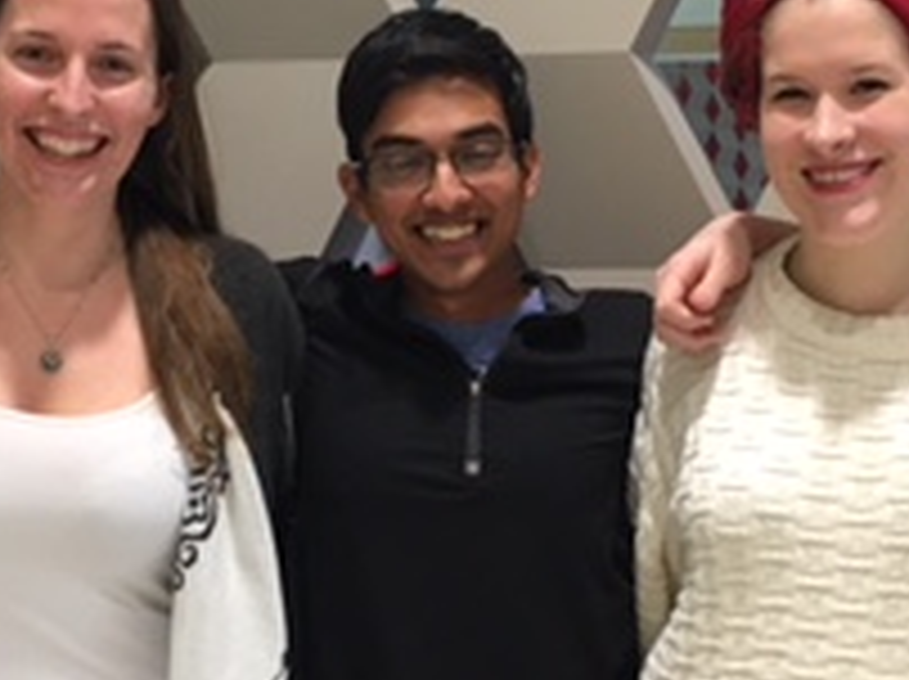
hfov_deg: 21.3
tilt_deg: -3.9
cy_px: 356
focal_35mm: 92
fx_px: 2413
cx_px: 477
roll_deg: -0.1
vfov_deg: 16.0
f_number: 2.2
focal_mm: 4.15
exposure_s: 1/30
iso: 80
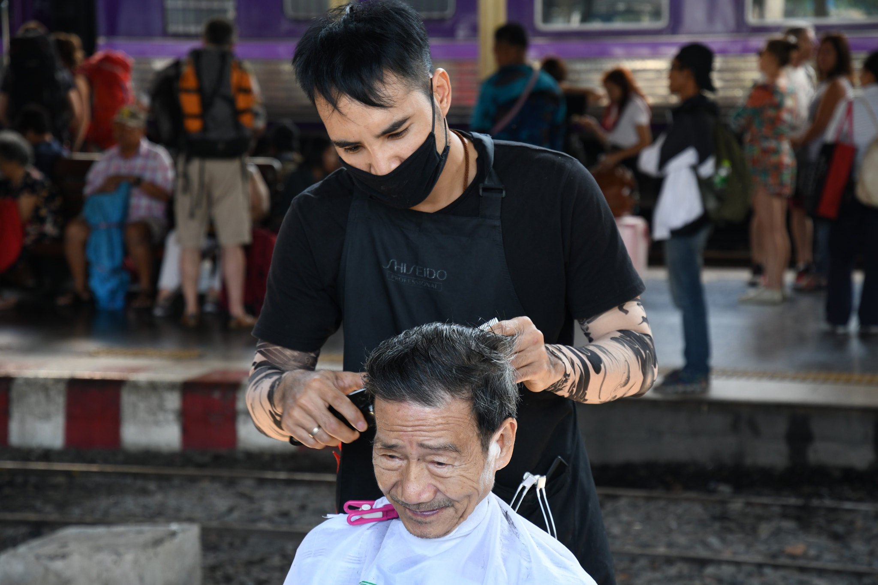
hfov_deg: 21.9
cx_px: 439
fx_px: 2268
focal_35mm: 93
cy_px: 292
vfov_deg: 14.7
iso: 180
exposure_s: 1/60
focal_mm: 62
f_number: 5
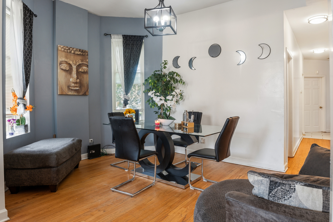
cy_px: 111
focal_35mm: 36
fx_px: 333
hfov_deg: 53.1
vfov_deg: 36.9
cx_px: 166
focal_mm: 24
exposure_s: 1/6
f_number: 8
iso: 400
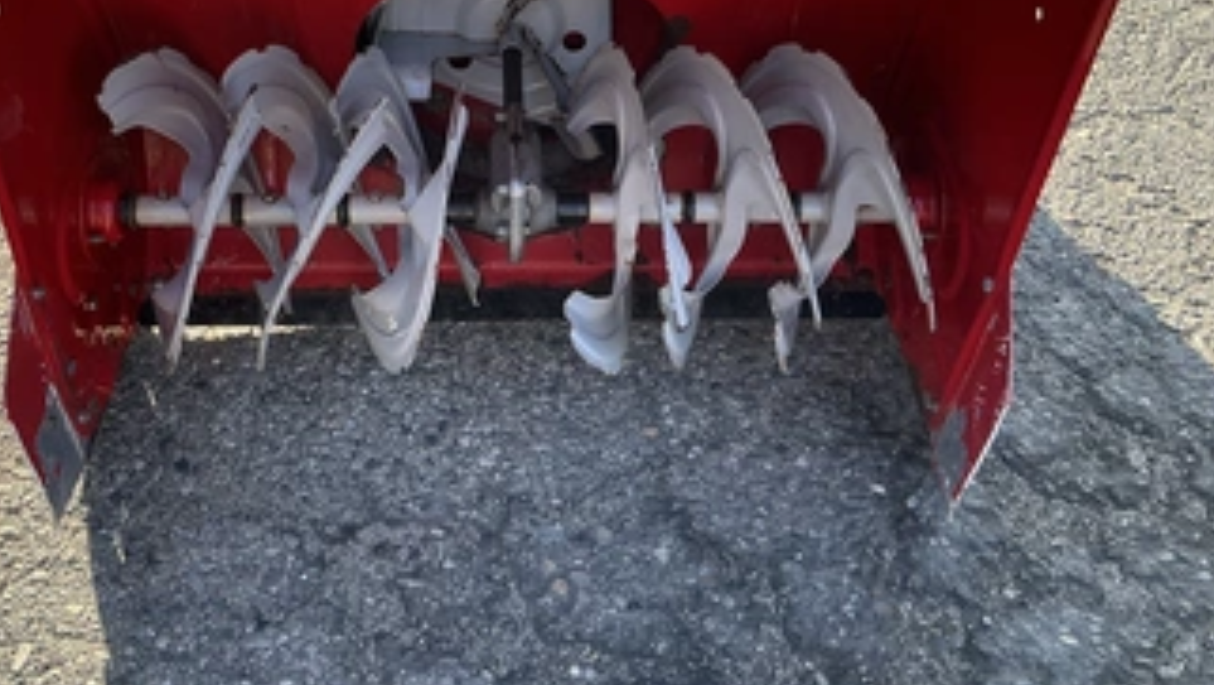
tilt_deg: -43.1
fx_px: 1224
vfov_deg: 30.8
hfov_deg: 52.5
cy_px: 189
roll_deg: +0.7
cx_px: 507
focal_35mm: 38
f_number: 1.8
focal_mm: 3
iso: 25
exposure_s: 1/259
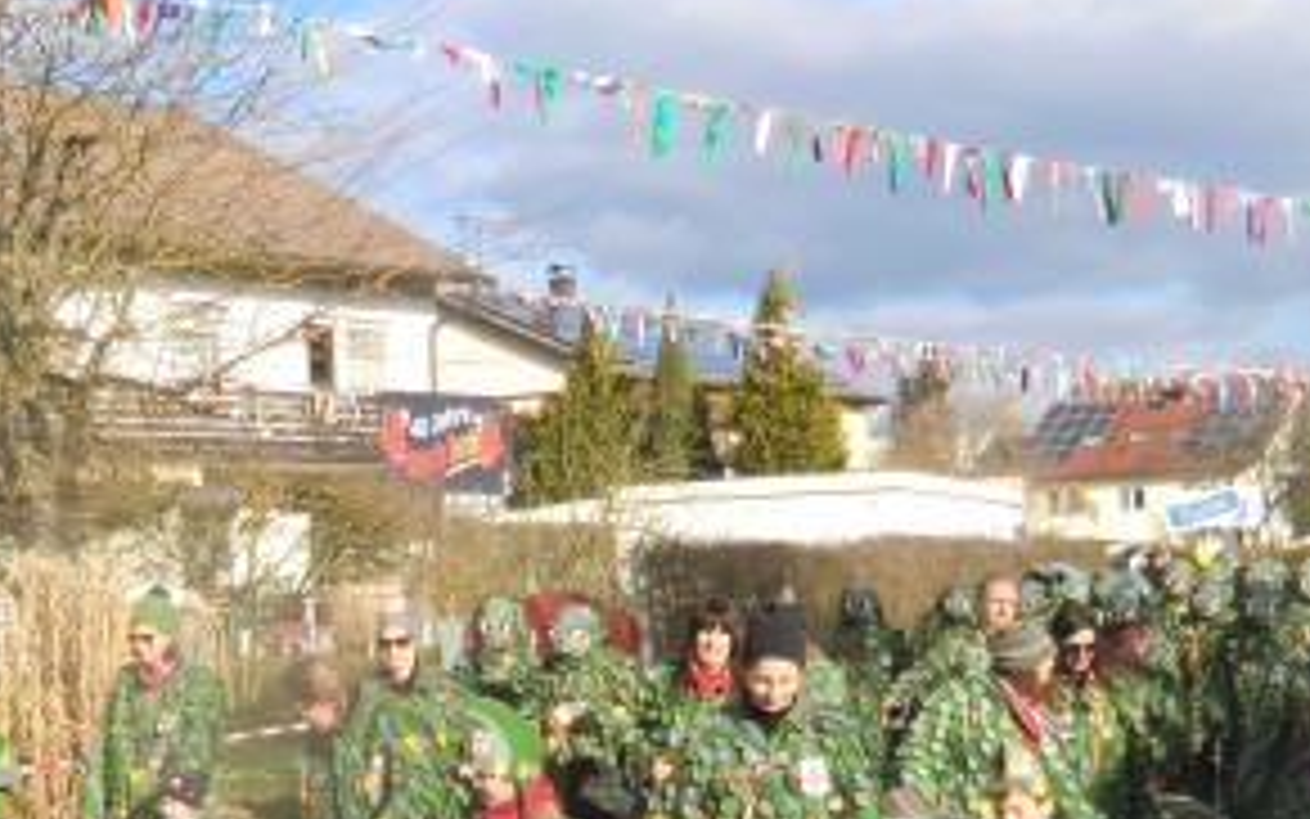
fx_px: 2500
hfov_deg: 28.9
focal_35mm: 70
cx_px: 302
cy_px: 756
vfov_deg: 18.3
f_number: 3.2
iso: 64
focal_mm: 4.3
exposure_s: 1/500
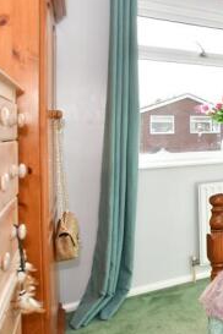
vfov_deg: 52.6
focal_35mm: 36
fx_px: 334
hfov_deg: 24.0
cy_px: 127
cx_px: 372
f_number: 8
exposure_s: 1/30
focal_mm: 10
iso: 200
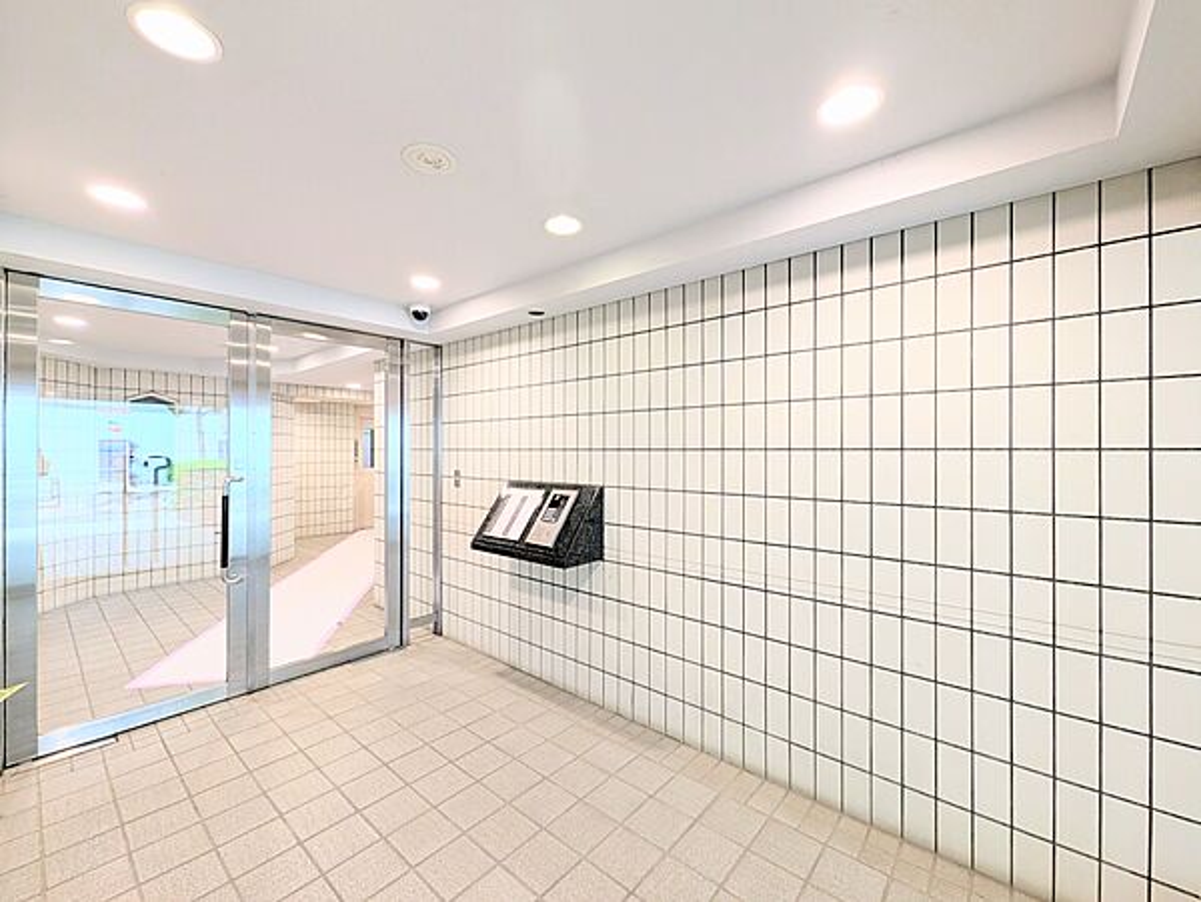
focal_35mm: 13
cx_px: 600
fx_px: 451
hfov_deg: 106.1
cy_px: 451
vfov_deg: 90.0
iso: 109
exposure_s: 1/25
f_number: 2.2
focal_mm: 1.95
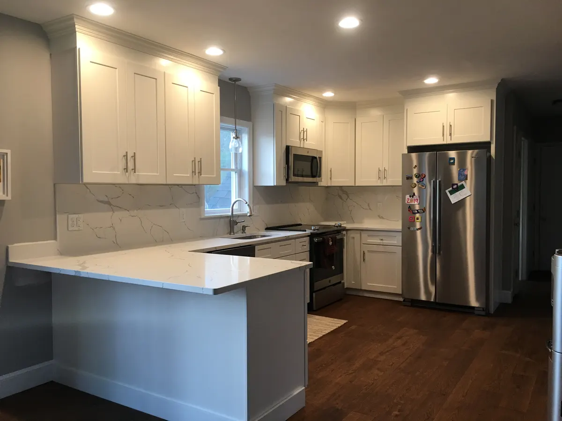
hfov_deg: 61.7
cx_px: 281
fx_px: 471
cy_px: 210
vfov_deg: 48.2
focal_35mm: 29
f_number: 2.2
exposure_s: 1/30
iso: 40
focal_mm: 4.15
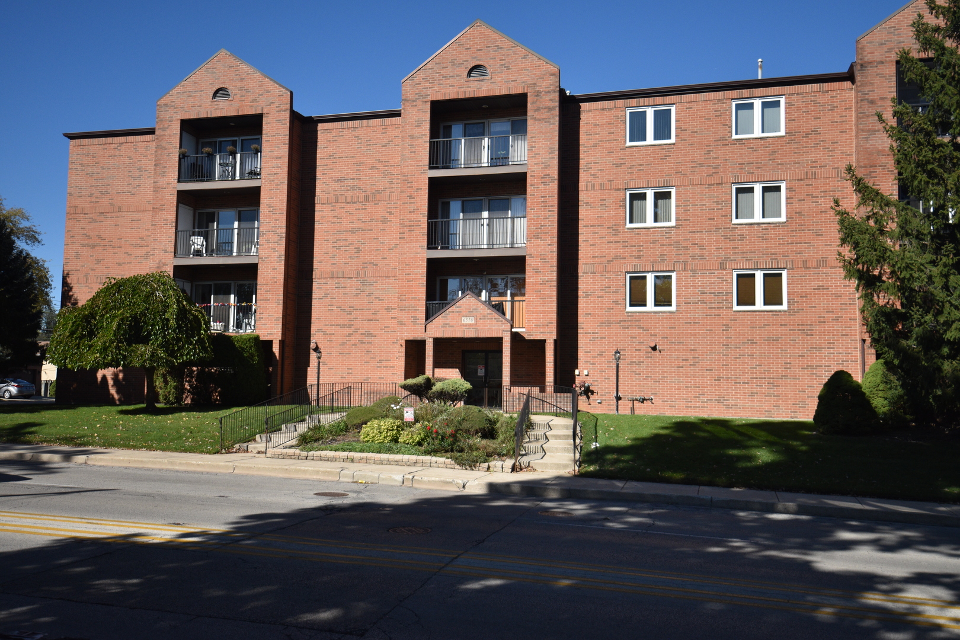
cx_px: 480
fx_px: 800
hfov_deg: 61.9
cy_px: 320
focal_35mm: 30
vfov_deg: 43.6
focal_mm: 20
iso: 450
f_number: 4.5
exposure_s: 1/4000
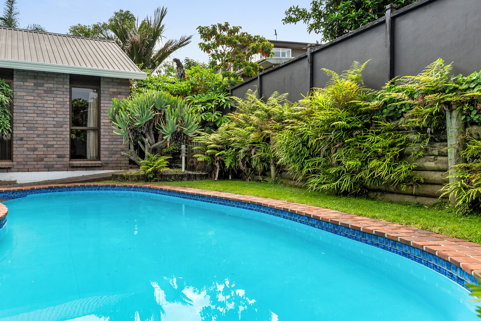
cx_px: 167
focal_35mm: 25
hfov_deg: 69.8
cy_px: 155
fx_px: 334
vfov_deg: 51.3
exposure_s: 1/500
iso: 560
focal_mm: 14
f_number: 8
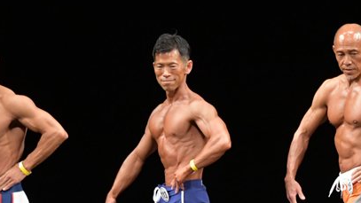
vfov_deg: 2.4
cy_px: 207
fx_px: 4863
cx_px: 328
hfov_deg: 4.2
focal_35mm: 508
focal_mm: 170
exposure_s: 1/400
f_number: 5.6
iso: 3200
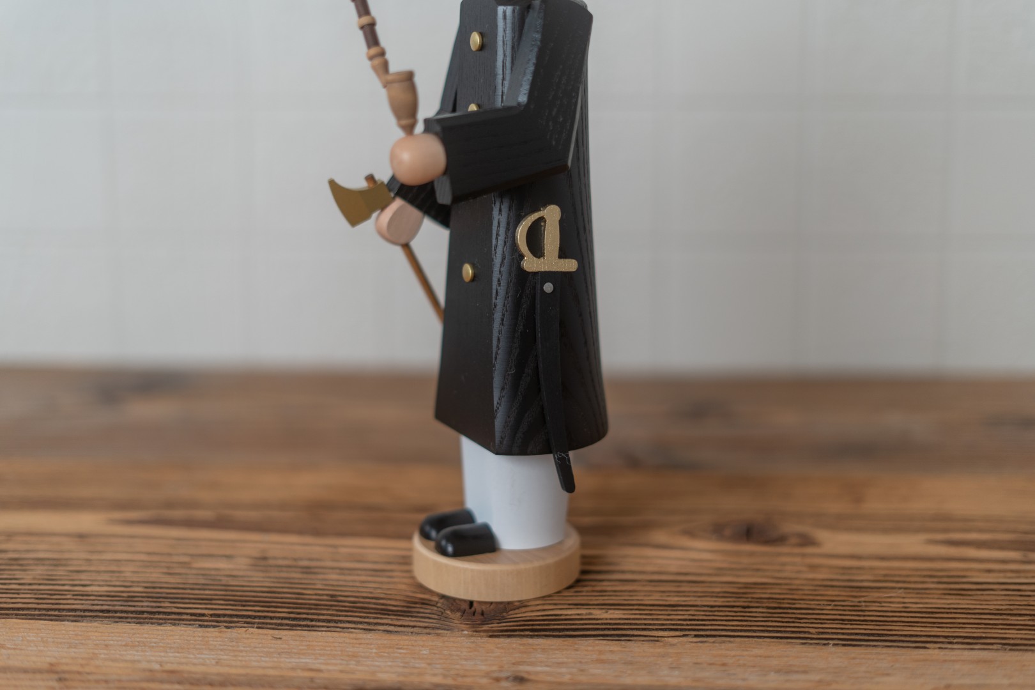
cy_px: 345
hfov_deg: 39.6
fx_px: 1437
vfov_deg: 27.0
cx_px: 518
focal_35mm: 50
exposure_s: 1/400
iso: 200
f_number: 1.8
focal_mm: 50
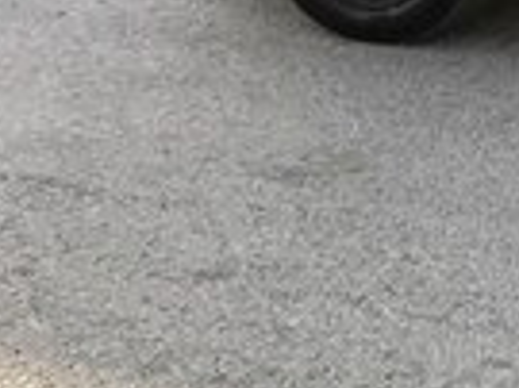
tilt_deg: -14.2
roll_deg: -3.5
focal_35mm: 137
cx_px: 1176
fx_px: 2052
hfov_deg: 12.1
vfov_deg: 10.7
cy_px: -36
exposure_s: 1/364
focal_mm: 3.99
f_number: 1.8
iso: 20
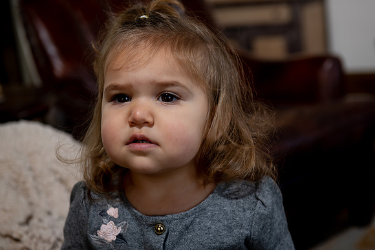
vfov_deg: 18.0
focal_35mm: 76
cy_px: 136
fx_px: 791
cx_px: 203
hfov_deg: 26.6
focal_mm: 70
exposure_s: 1/200
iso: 320
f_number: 4.5
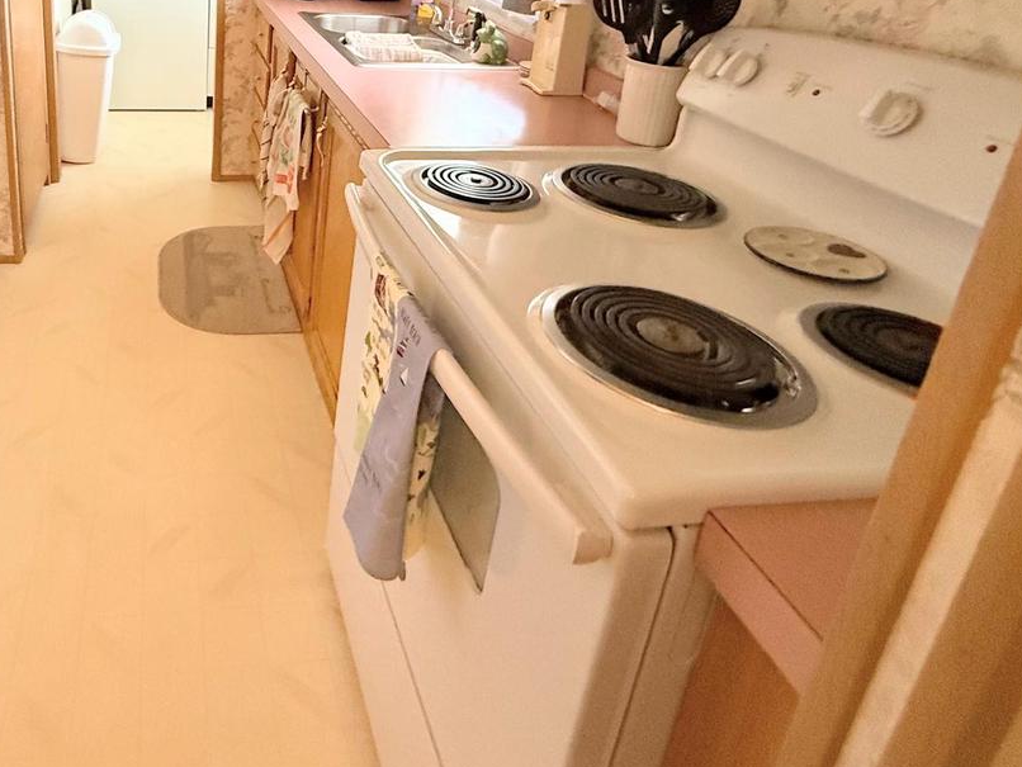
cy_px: 119
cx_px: 249
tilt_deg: -16.8
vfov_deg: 50.4
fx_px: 738
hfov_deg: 64.9
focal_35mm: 25
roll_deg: -1.9
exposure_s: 1/120
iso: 640
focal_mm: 2.22
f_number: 2.2
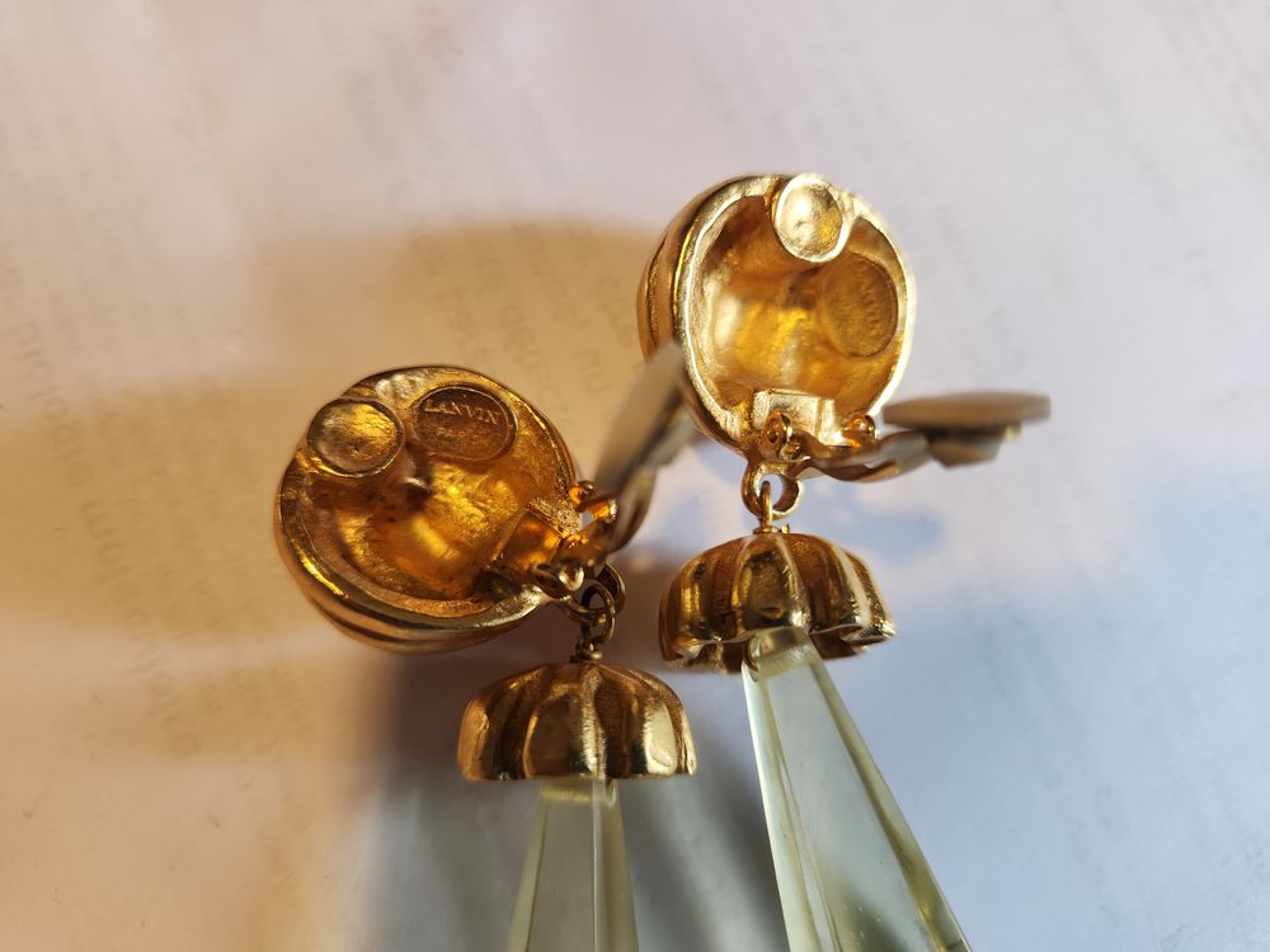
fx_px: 844
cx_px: 635
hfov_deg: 73.9
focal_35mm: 23
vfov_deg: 58.9
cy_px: 476
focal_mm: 5.4
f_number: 1.8
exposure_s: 1/100
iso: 125
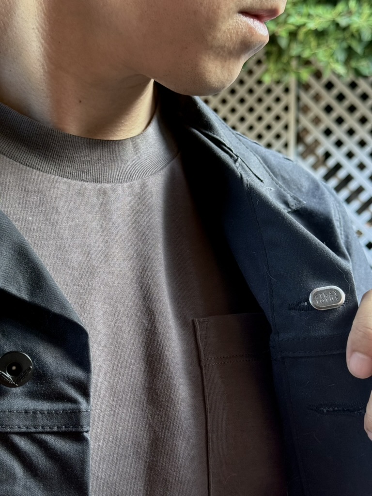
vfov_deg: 39.7
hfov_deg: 30.3
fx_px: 688
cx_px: 186
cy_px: 248
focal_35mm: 48
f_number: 1.78
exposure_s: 1/60
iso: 160
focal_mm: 6.76
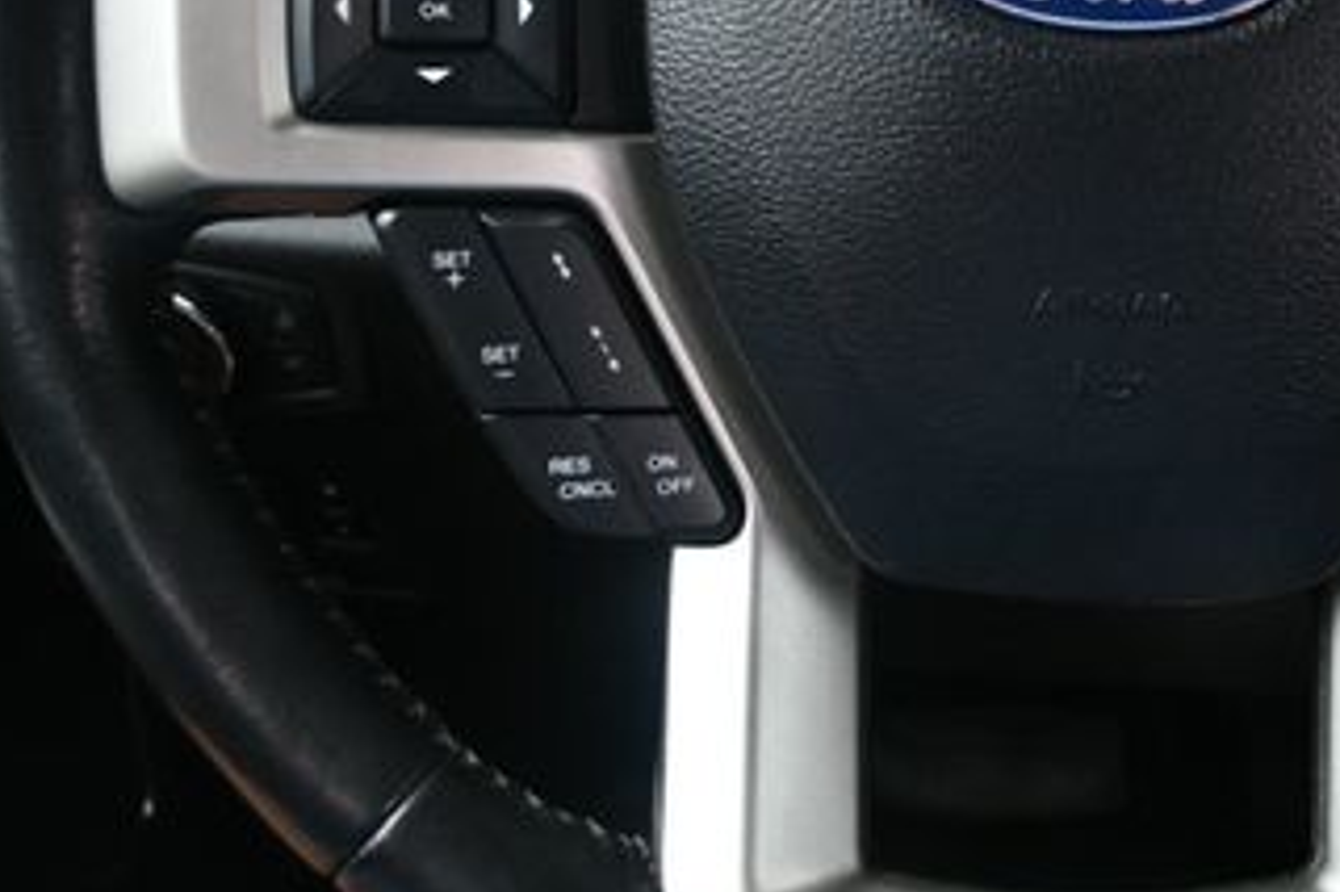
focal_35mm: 54
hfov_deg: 35.8
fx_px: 2009
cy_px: 147
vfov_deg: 24.5
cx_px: 1051
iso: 450
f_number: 3.5
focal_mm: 18
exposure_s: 1/250
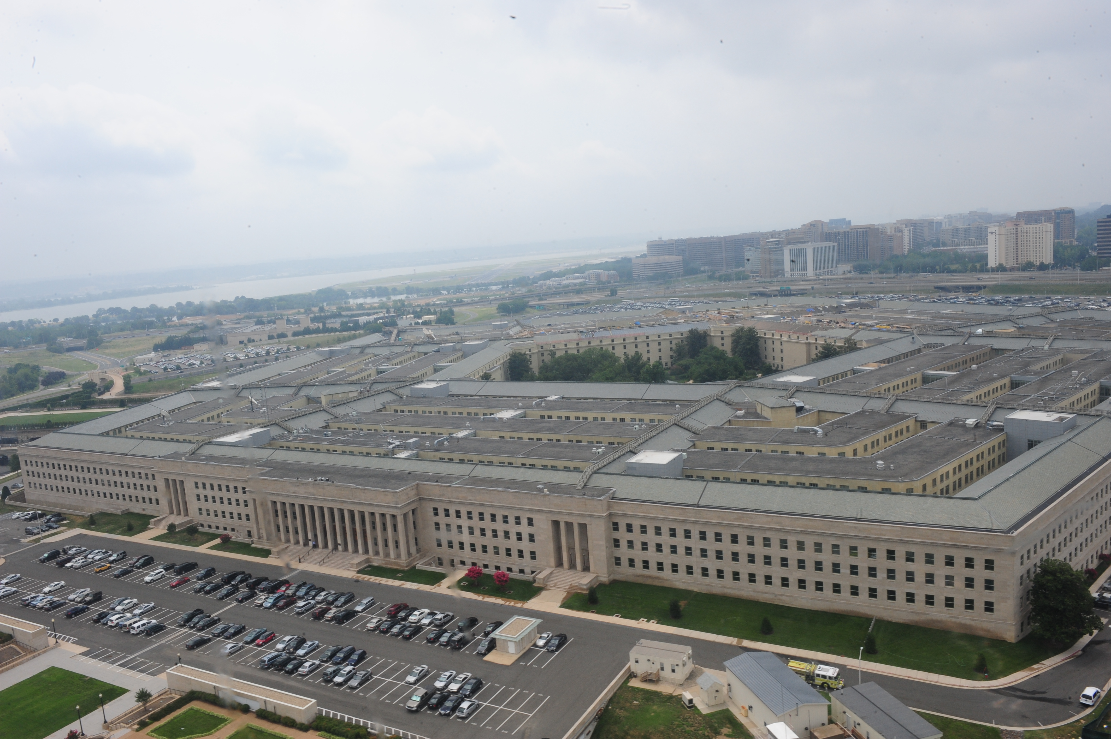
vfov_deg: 44.9
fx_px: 894
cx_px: 556
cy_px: 370
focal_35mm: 29
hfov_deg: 63.7
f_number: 22
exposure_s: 1/200
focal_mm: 29
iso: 640
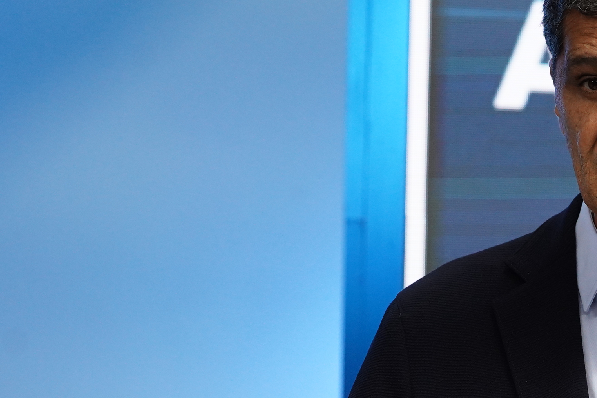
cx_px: 642
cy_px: 352
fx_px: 8572
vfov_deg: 2.7
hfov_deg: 4.0
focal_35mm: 517
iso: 2500
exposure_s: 1/200
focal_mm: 200
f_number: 4.5
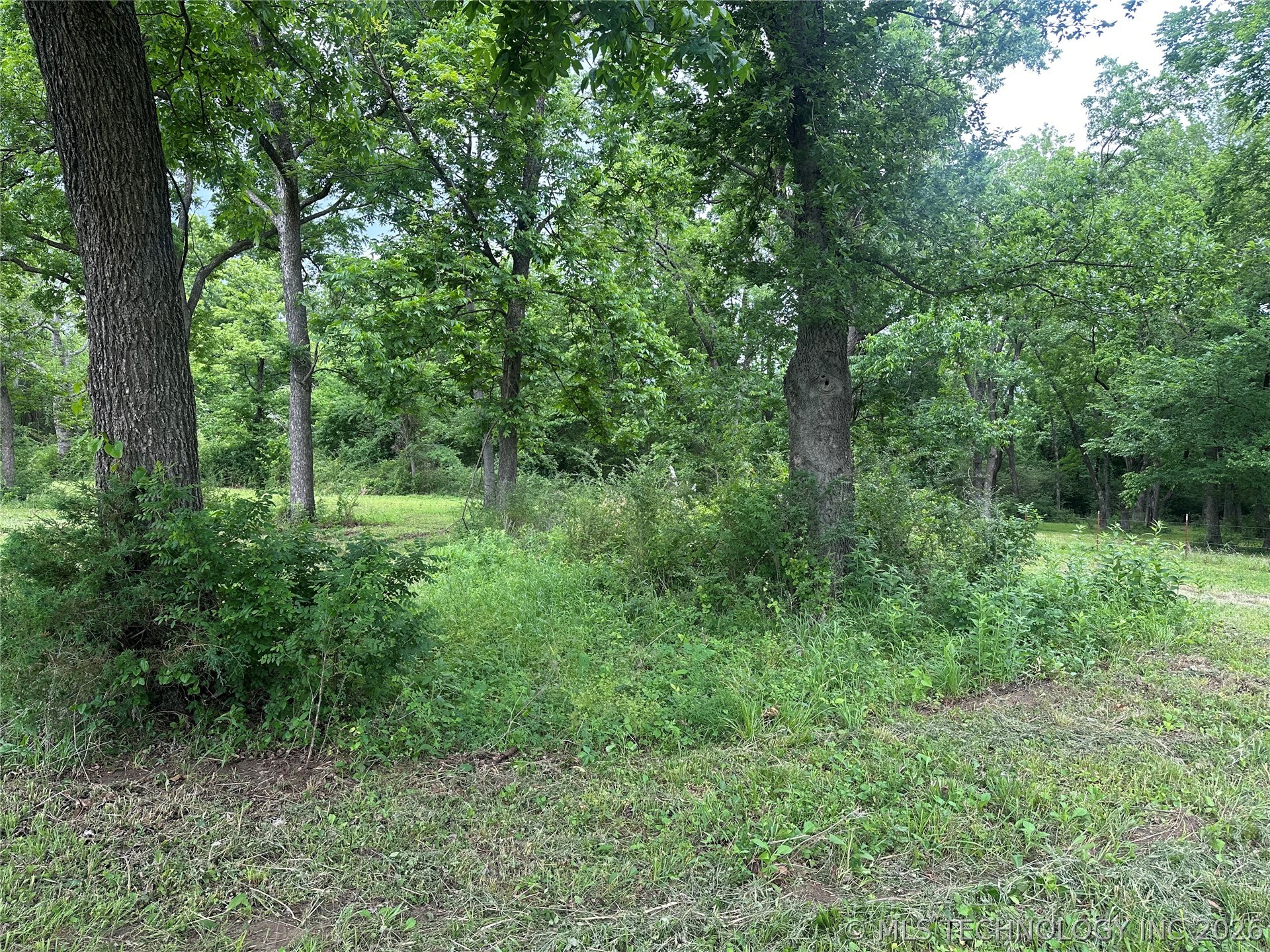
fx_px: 881
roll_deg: -2.2
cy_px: 476
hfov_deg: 71.6
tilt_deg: -1.3
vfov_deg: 56.8
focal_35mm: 24
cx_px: 635
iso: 80
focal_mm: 6.86
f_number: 1.78
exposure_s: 1/357
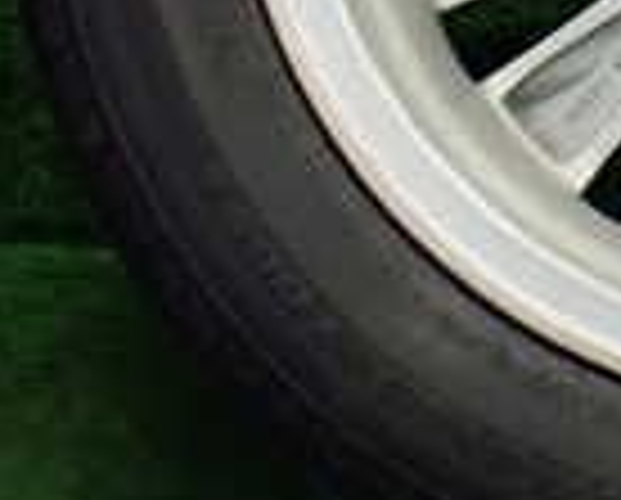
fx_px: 2339
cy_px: -185
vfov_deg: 11.8
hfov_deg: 14.6
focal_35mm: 127
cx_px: 756
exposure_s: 1/125
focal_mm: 5.4
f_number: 2.3
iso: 500
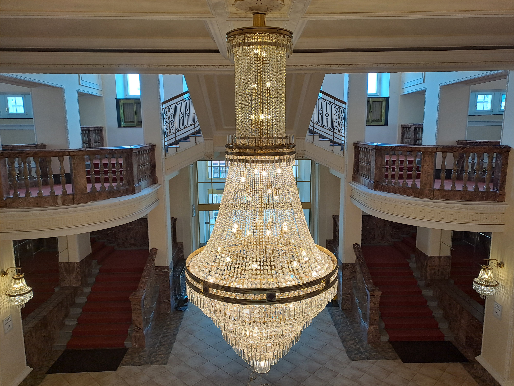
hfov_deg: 69.4
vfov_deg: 54.9
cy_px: 193
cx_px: 257
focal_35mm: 25
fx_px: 371
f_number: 1.8
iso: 40
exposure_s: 1/50
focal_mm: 4.65
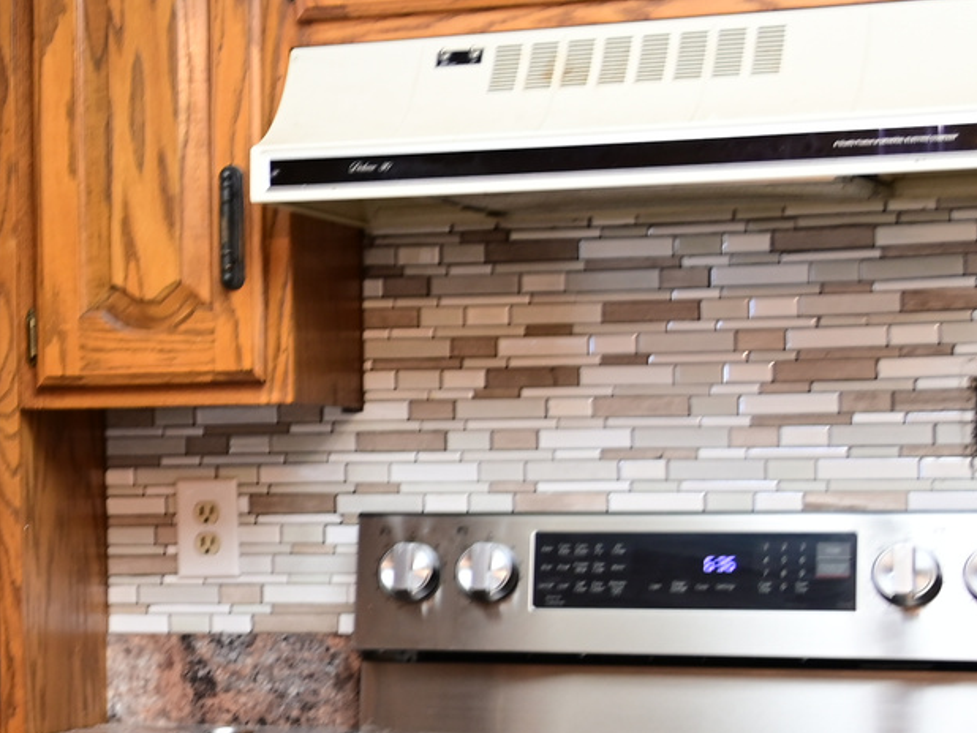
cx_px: -484
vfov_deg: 12.2
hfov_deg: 15.1
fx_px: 3416
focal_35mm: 121
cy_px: 479
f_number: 4
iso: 560
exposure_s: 1/10
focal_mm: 38
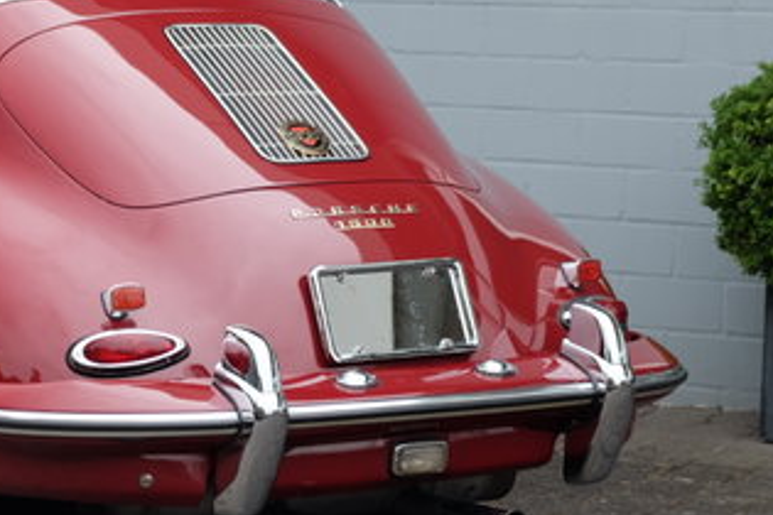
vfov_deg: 9.5
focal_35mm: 144
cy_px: 167
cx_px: -76
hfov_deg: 13.9
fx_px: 3092
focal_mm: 39
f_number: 3.6
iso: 200
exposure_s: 1/105
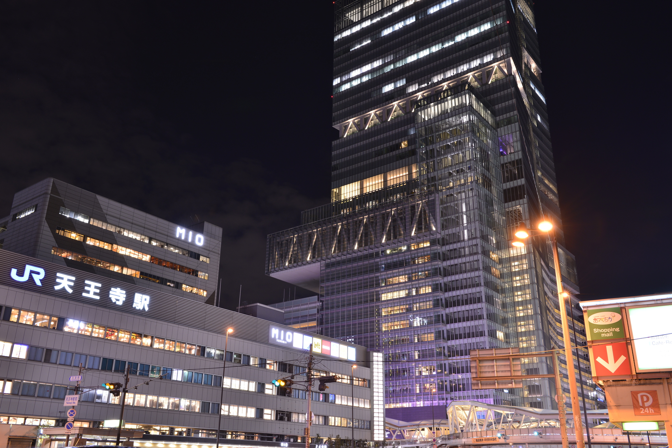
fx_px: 635
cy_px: 224
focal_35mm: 34
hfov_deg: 55.8
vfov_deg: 38.9
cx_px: 336
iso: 200
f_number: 11
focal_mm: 34
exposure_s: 3
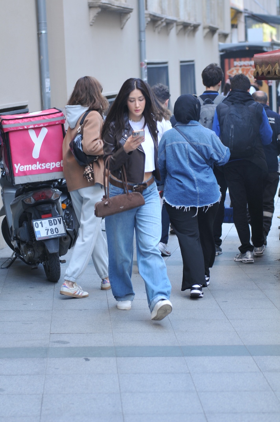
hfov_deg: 13.0
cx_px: 140
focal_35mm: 105
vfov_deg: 19.5
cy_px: 211
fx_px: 1228
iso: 200
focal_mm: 70
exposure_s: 1/160
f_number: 6.3
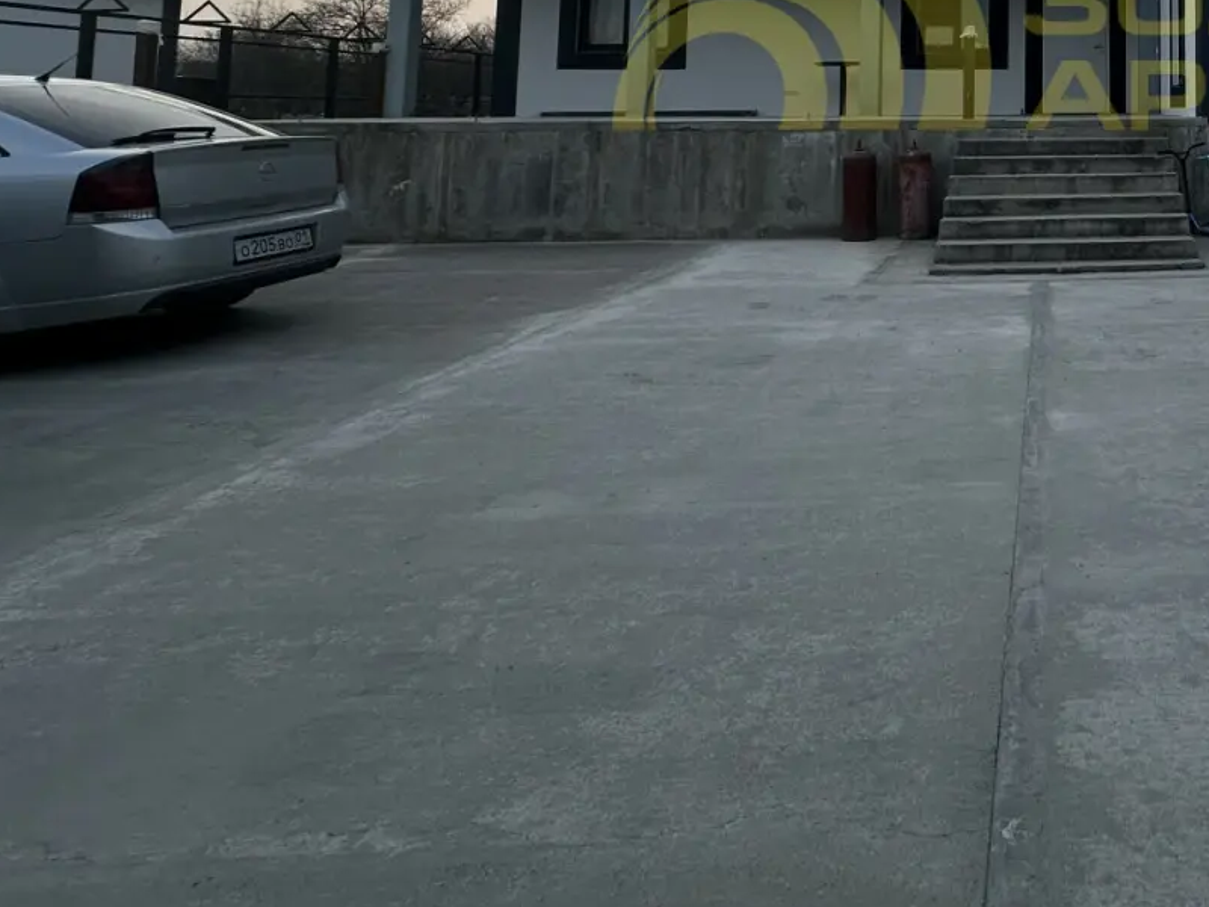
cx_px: 1141
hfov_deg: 53.4
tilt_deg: +6.4
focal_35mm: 28
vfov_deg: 43.2
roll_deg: +0.1
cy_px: 15
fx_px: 978
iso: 40
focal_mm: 2.22
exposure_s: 1/100
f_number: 2.2
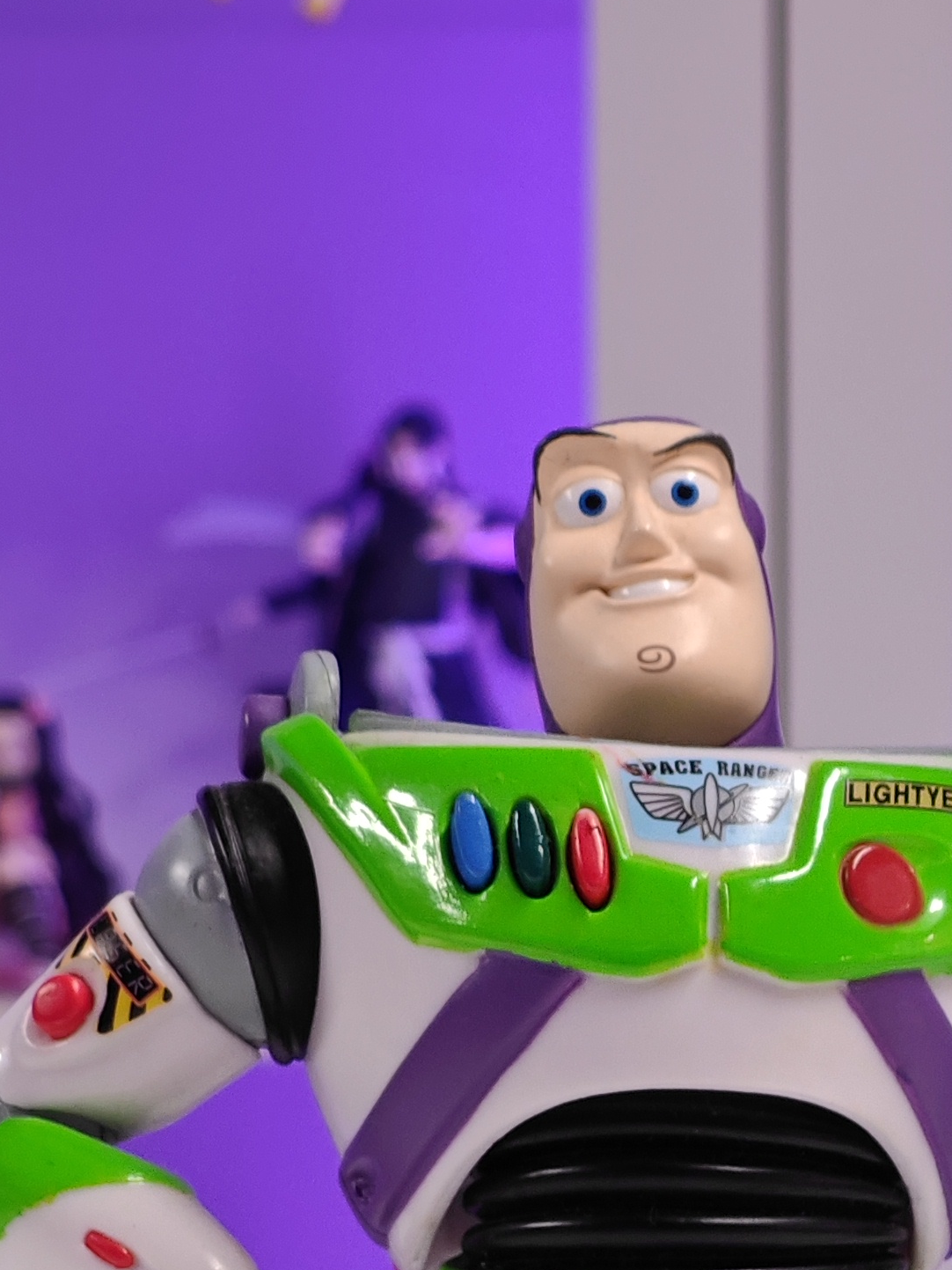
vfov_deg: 10.8
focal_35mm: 181
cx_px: 892
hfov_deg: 8.2
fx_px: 6638
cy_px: 1395
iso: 400
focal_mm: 7.48
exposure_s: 1/18.4
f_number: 2.4
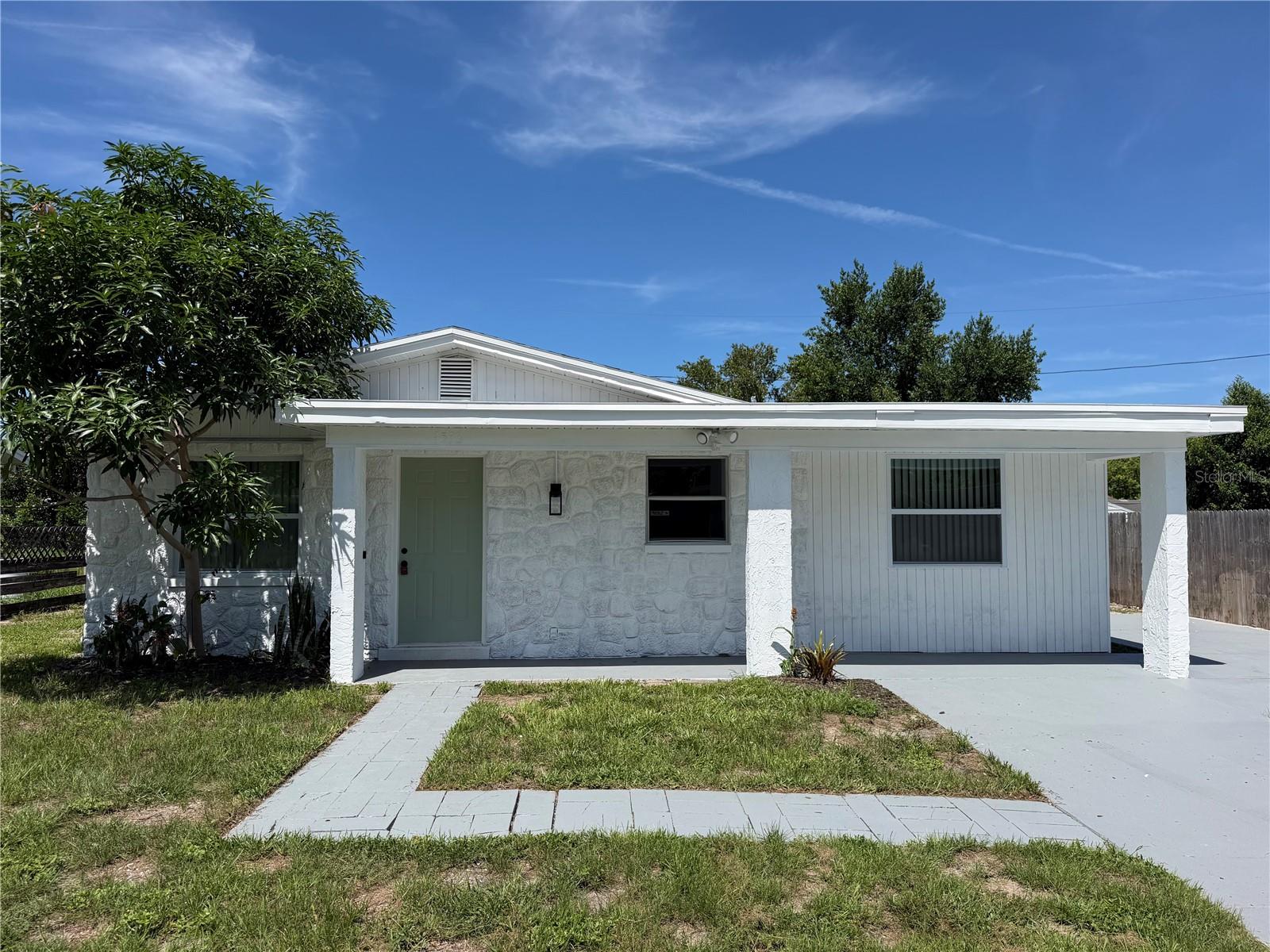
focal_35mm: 24
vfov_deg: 56.8
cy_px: 476
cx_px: 635
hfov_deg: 71.6
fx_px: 881
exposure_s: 1/6173
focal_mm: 6.76
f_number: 1.78
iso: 80
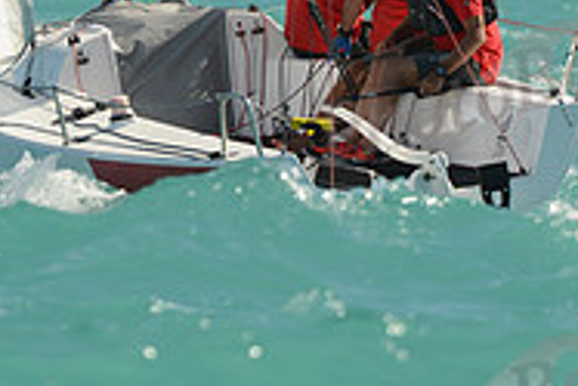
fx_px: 19924
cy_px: -32
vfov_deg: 1.1
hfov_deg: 1.7
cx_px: 161
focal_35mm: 1240
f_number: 6.3
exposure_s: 1/1000
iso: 200
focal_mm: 400
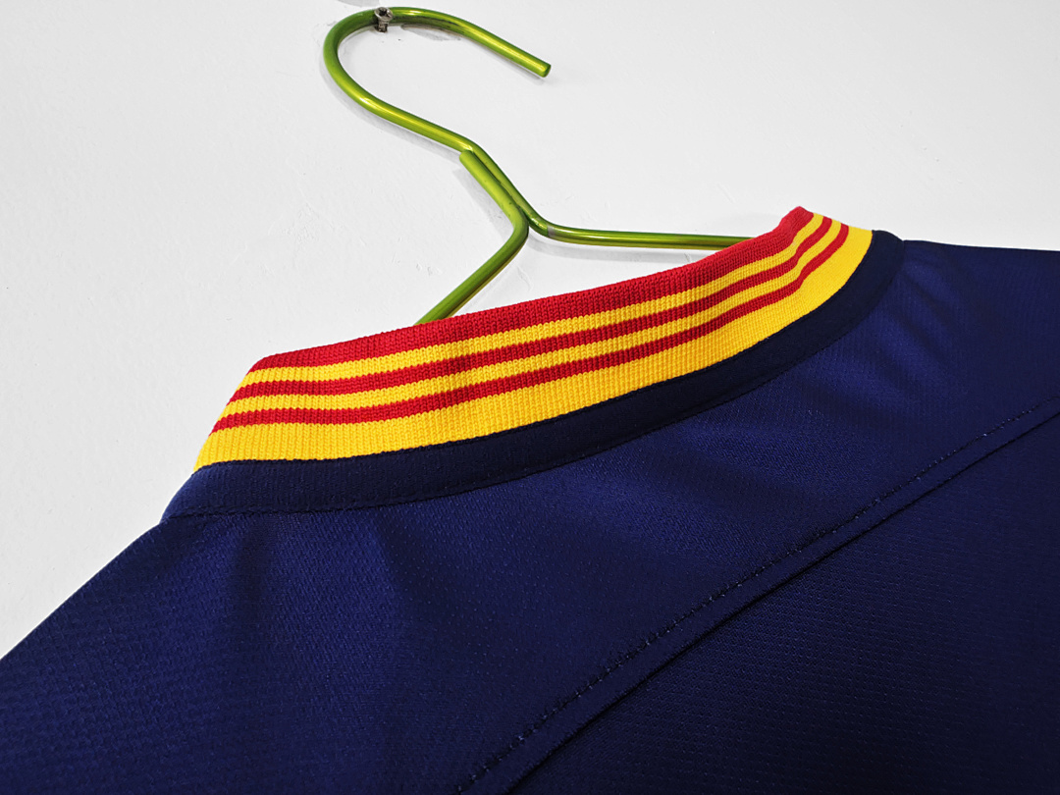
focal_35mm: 23
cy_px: 398
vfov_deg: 58.9
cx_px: 530
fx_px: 704
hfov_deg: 73.9
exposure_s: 1/50
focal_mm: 2.59
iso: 74
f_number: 2.2
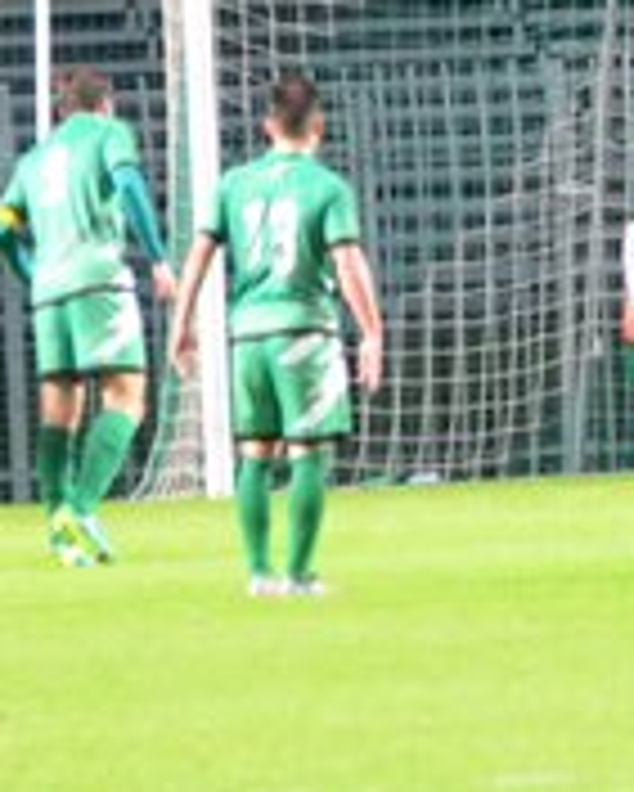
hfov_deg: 1.3
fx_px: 26903
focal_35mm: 1148
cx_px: 1619
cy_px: 32
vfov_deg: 1.7
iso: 3200
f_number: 5.6
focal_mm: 180
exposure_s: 1/100
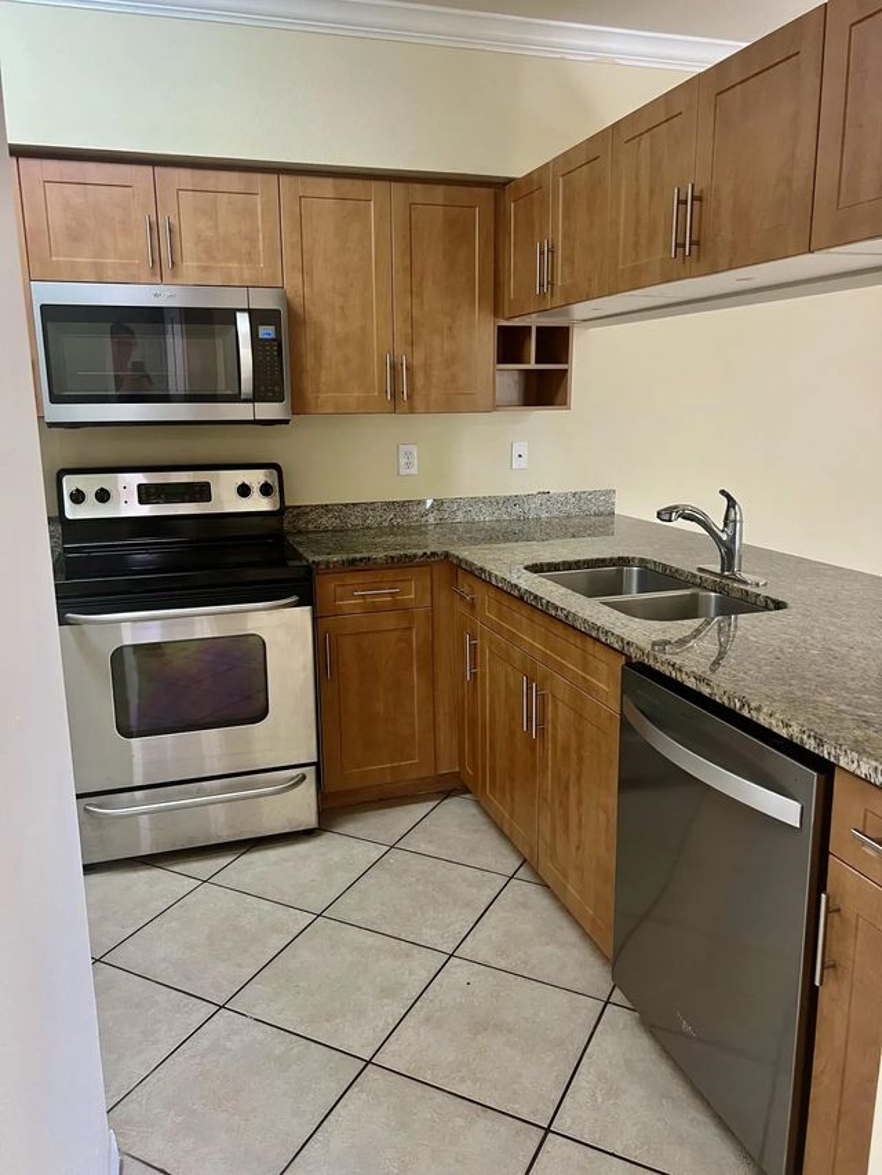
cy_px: 588
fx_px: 883
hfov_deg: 53.1
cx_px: 441
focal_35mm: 26
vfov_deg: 67.3
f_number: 1.5
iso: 200
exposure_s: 1/60
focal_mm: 5.7
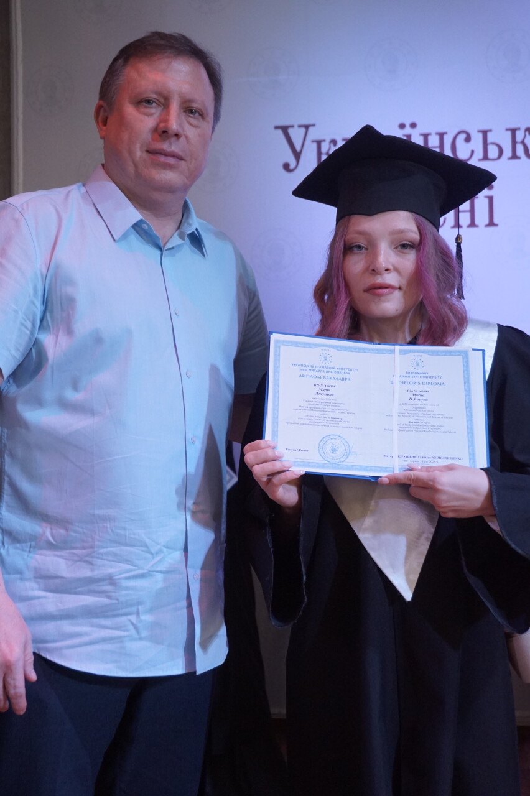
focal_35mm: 46
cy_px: 398
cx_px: 265
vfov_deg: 42.3
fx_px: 1028
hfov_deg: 28.9
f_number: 5
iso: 1600
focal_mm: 31
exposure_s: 1/160
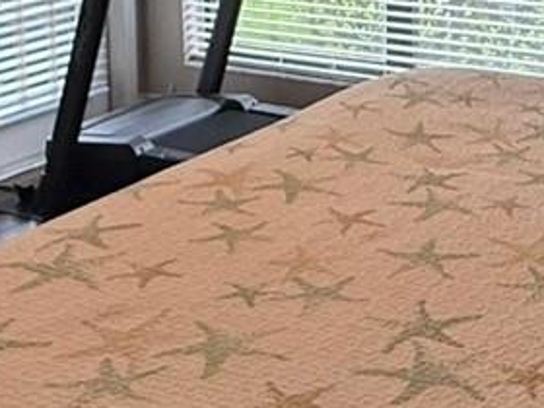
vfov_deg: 17.9
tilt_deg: -9.0
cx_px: 425
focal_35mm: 80
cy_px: -25
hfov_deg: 24.1
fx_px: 1257
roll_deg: -0.6
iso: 200
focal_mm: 2.22
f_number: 2.2
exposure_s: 1/120
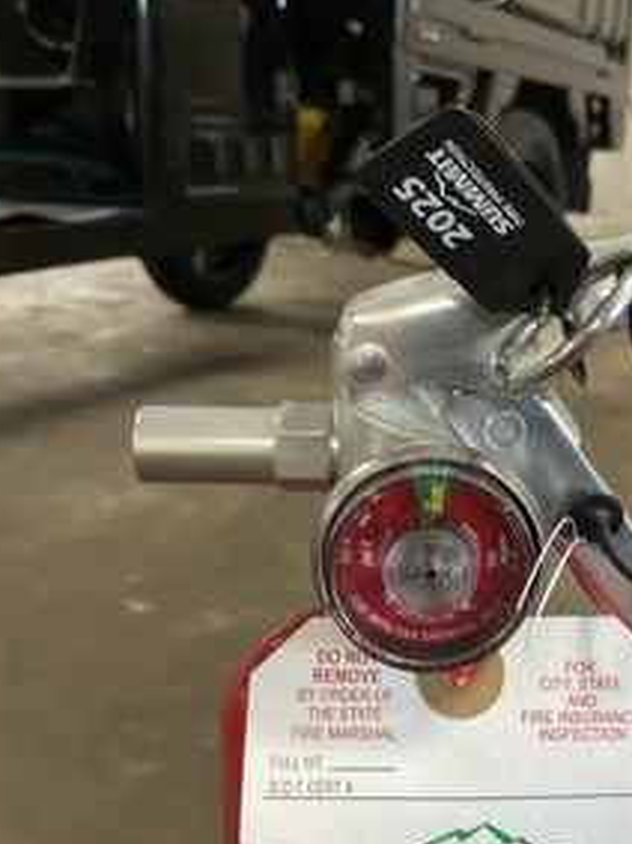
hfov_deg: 34.6
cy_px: 418
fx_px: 999
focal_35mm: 41
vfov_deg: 45.8
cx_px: 453
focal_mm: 3
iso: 200
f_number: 1.8
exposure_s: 1/40
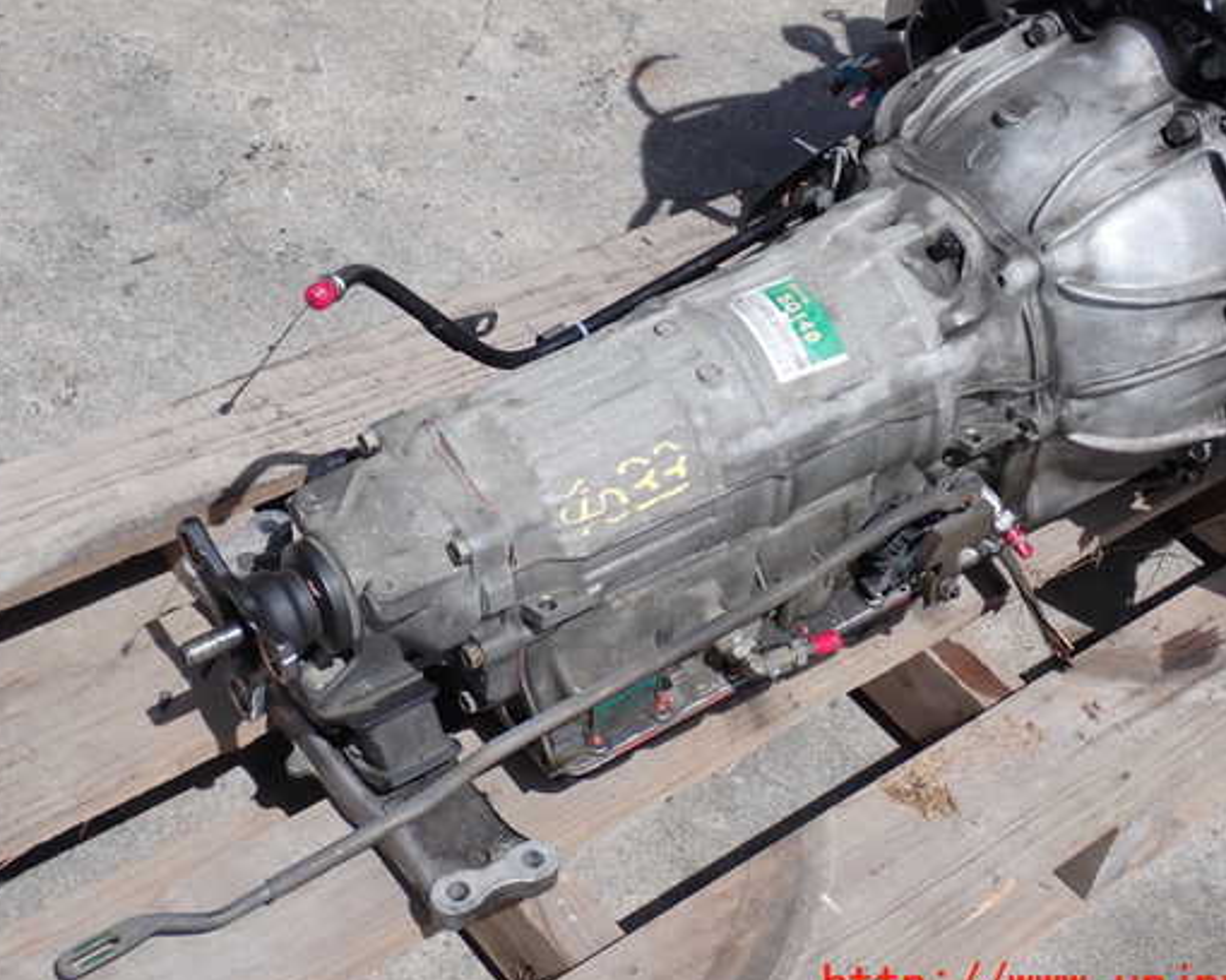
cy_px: 478
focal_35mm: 54
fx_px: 1959
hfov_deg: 34.7
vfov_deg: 28.1
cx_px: 644
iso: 100
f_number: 4.5
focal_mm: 8.4
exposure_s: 1/640
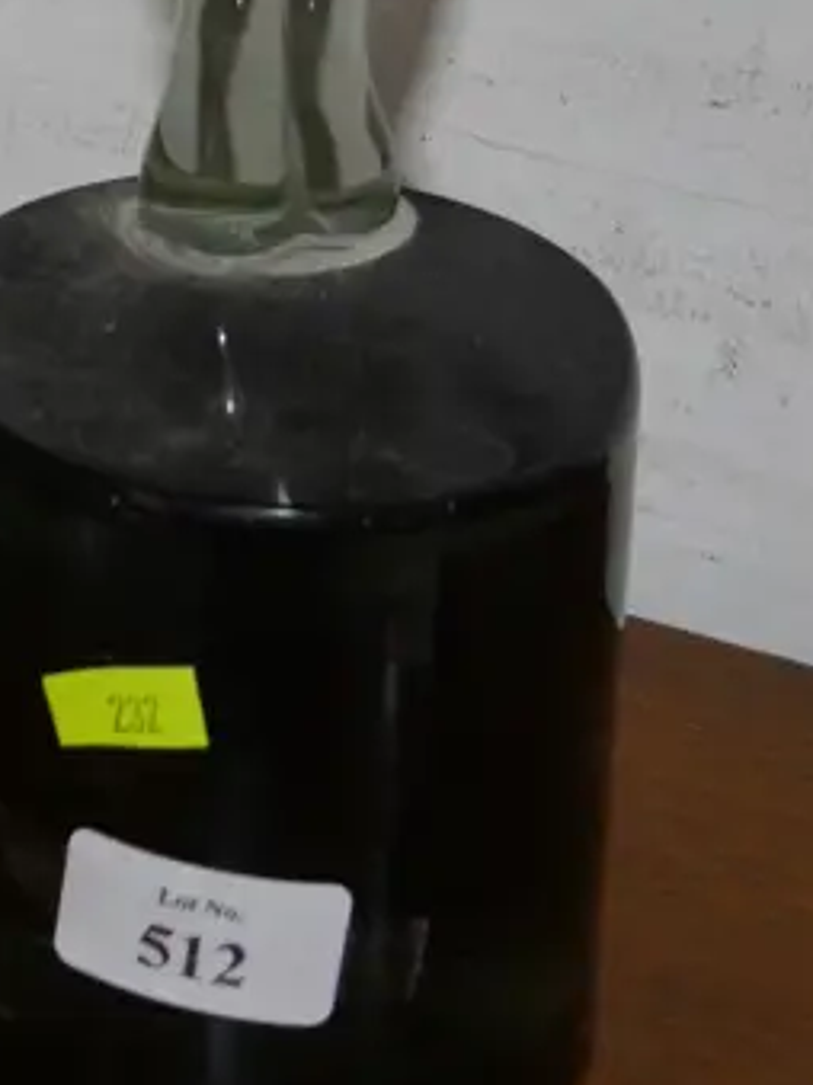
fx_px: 3980
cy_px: -342
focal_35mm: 127
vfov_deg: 14.8
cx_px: 176
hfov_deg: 11.6
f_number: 4.6
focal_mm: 21
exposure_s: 1/60
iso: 320
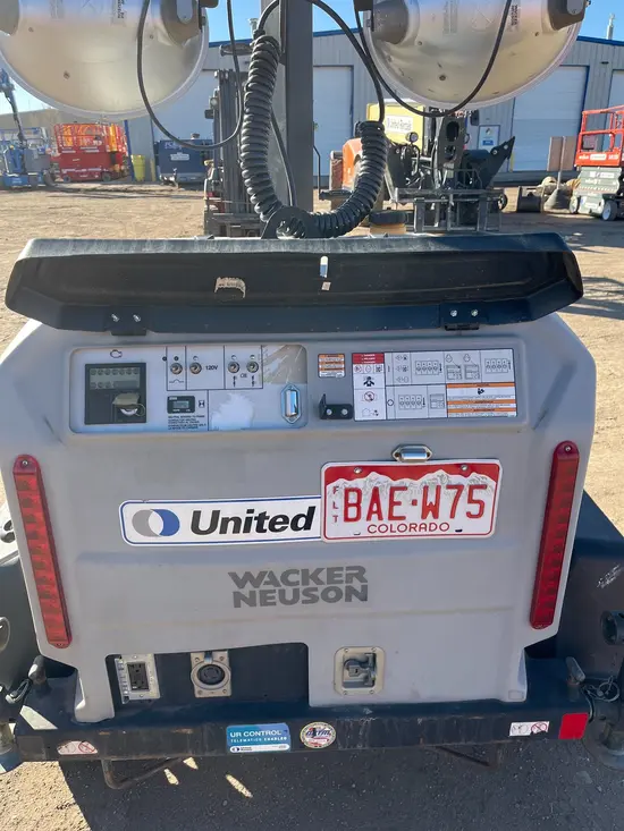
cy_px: 416
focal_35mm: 26
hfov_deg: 53.1
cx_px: 312
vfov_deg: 67.3
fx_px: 625
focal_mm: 5.1
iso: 50
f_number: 1.6
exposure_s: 1/751
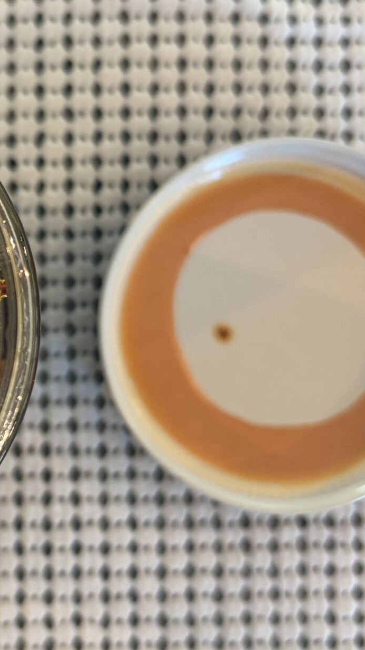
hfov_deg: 19.4
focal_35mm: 59
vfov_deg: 35.4
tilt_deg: -87.9
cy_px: 313
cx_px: -52
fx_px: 1015
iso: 160
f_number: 1.6
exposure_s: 1/60
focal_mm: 5.96
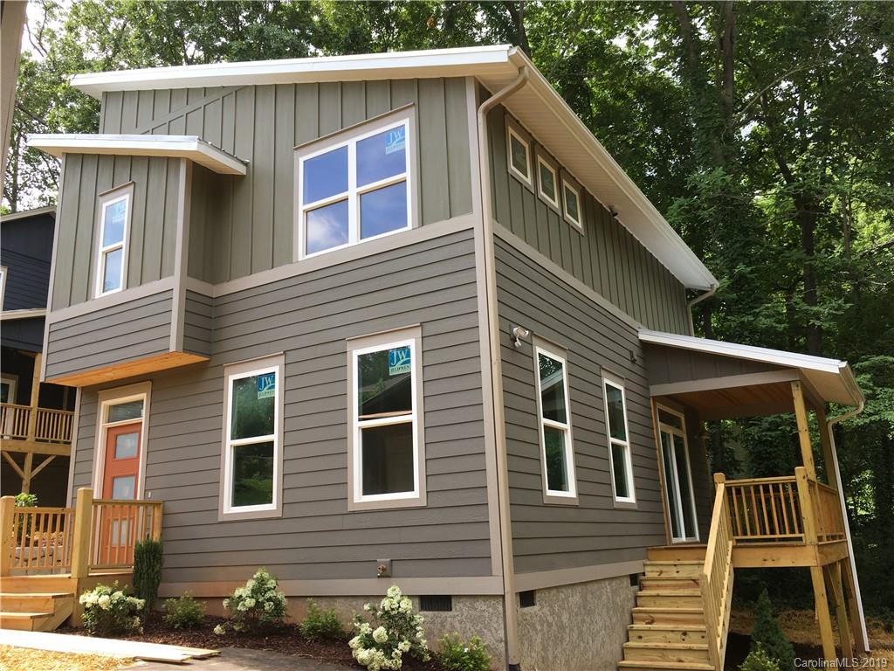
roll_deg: +2.2
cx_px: 447
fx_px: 749
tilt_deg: +13.8
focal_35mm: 29
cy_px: 336
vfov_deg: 48.2
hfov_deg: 61.7
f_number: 2.2
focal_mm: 4.15
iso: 25
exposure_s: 1/413
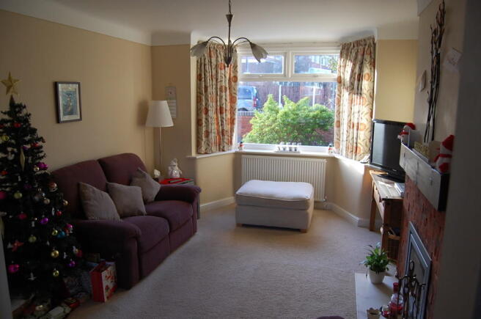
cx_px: 240
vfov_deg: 47.8
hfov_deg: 67.5
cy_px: 160
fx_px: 360
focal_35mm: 27
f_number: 4.5
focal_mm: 18
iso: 400
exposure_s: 1/80
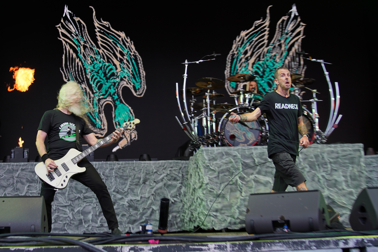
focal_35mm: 48
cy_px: 125
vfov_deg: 28.1
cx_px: 115
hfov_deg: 40.4
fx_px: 504
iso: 100
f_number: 4
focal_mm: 32
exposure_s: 1/100
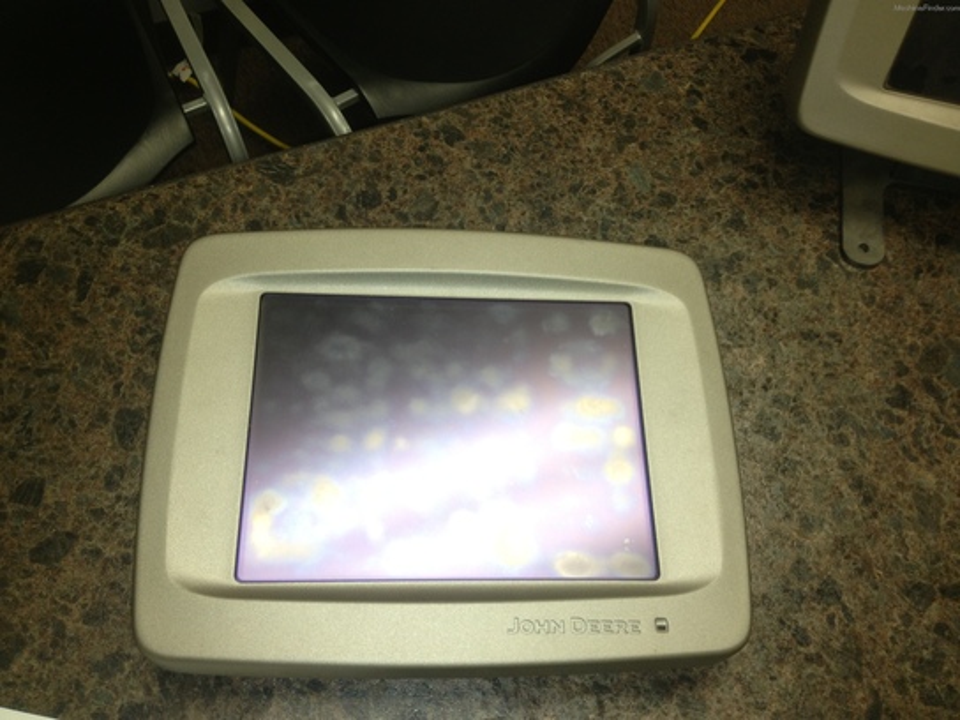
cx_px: 480
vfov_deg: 40.7
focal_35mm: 35
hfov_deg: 52.6
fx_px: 971
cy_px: 360
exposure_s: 1/40
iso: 80
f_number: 2.4
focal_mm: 4.28
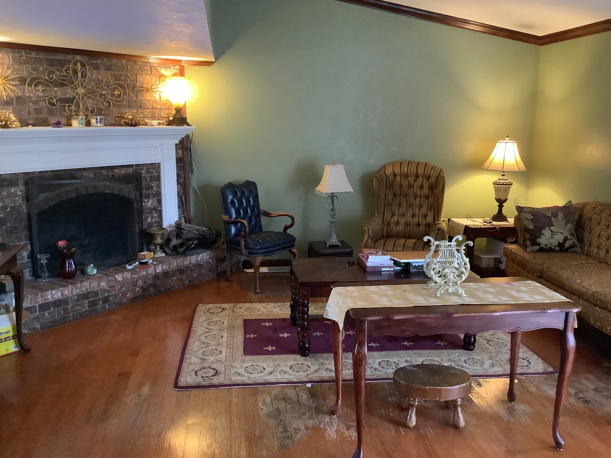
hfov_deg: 56.8
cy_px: 223
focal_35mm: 32
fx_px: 565
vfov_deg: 44.2
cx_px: 313
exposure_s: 1/30
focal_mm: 3.3
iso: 640
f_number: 2.4
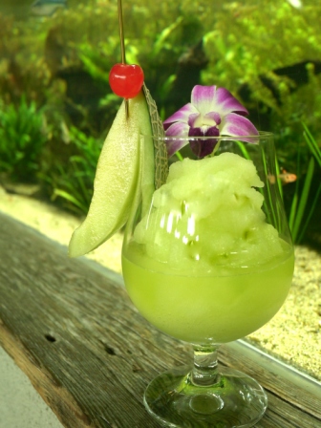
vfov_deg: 47.9
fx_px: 482
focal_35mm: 39
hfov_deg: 36.8
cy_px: 214
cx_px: 160
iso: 100
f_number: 3.2
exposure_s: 1/50
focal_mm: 14
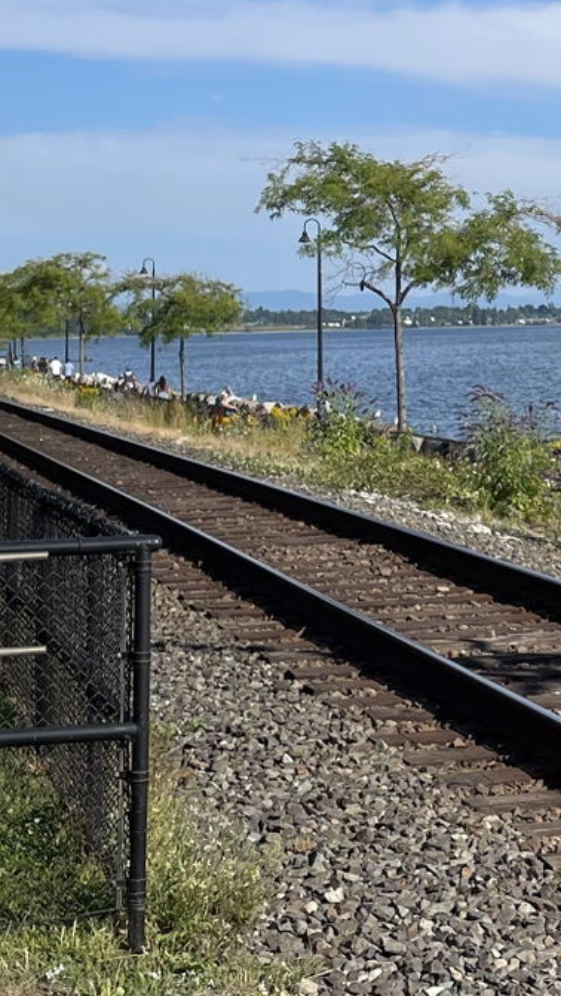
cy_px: 123
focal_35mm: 81
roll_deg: +1.7
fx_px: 2140
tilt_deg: +5.9
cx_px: 512
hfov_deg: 14.8
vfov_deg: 25.5
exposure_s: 1/4132
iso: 32
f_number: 1.6
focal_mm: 4.2
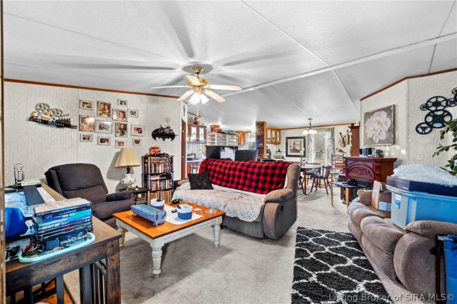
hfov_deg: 100.4
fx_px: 190
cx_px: 228
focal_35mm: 15
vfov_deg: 77.3
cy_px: 152
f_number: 11
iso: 400
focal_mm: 10
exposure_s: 10
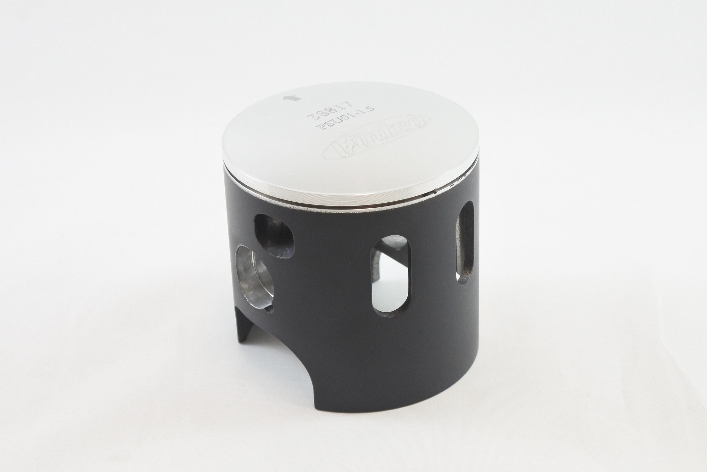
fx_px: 1080
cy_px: 236
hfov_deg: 36.2
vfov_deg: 24.6
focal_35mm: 55
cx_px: 354
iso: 640
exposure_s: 1/125
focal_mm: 20.6
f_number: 4.8
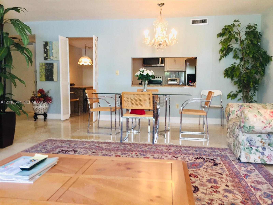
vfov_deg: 48.2
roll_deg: -0.8
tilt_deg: -4.4
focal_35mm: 29
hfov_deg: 61.7
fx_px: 229
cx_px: 136
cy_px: 102
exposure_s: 1/30
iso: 64
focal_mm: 4.15
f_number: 2.2
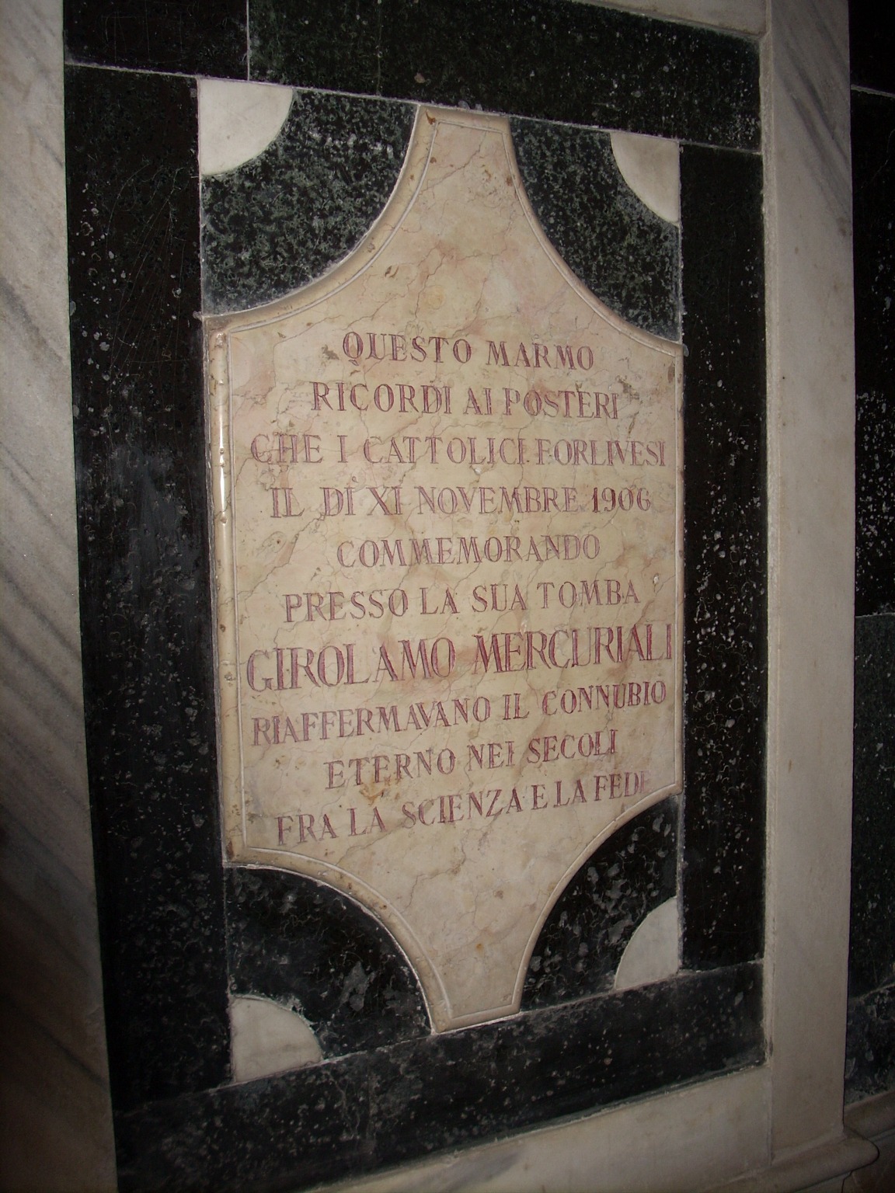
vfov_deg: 50.1
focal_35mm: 37
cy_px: 596
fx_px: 1276
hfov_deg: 38.7
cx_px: 448
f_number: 2.8
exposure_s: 1/60
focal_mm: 6.2
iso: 64
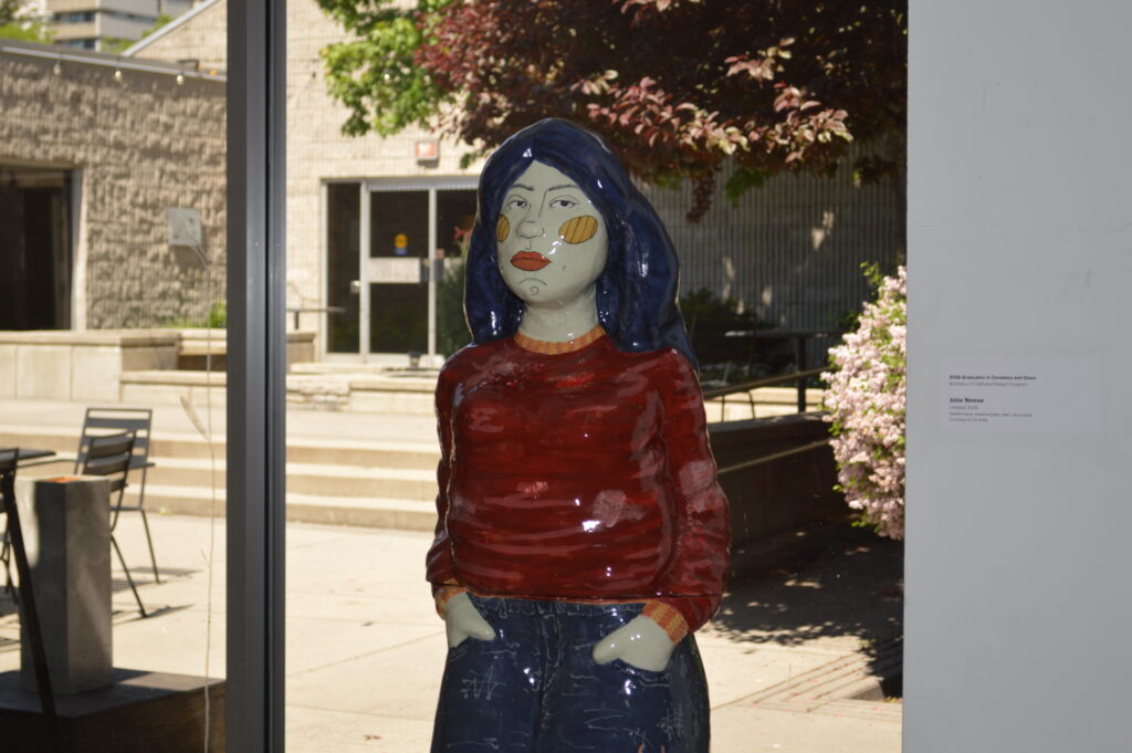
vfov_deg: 19.7
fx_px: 2168
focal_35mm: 69
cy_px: 376
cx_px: 566
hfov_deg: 29.3
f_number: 5.3
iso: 110
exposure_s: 1/125
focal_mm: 46
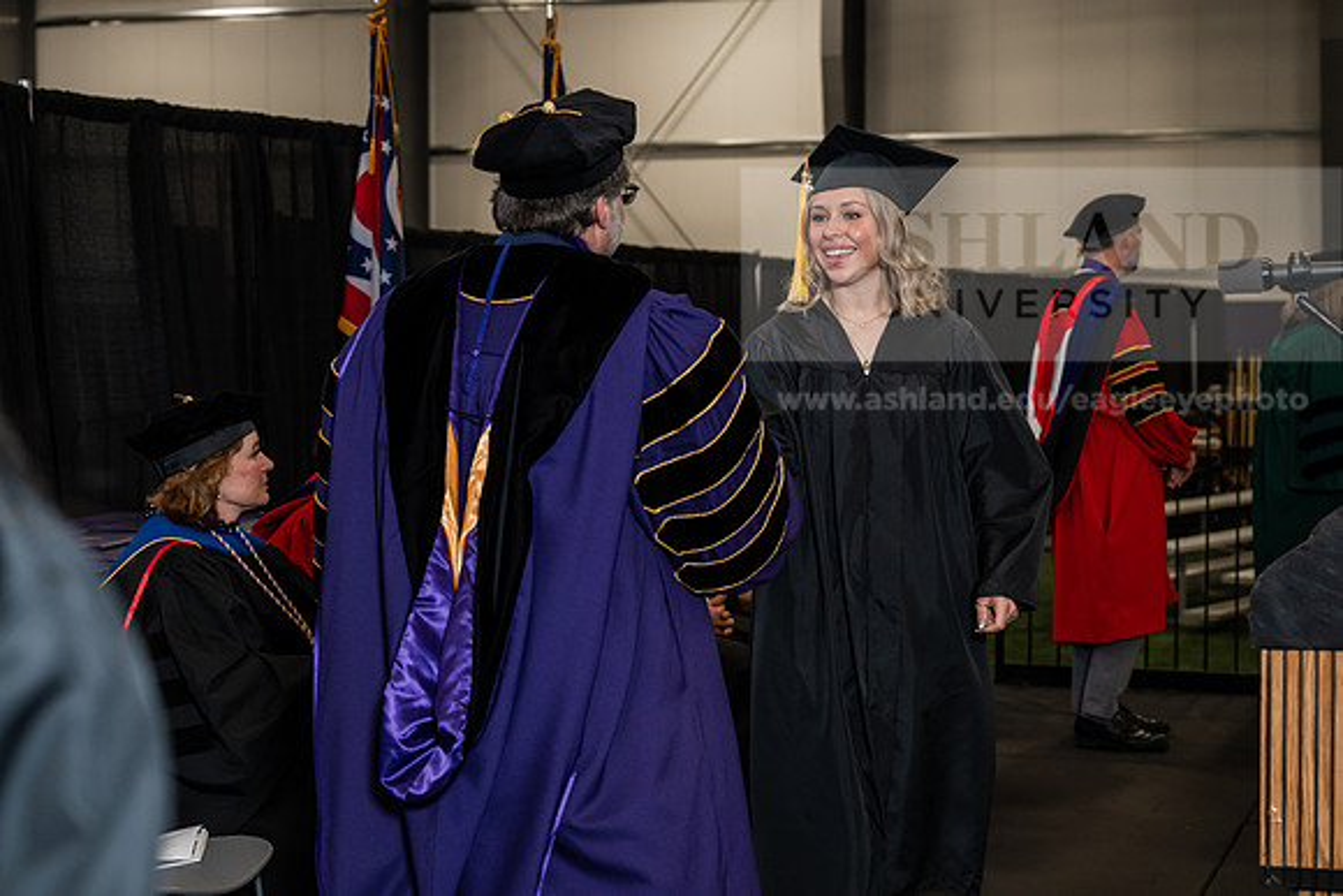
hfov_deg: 28.8
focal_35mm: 70
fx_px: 2612
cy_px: 448
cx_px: 672
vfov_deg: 19.5
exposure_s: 1/200
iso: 1250
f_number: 5
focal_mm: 70
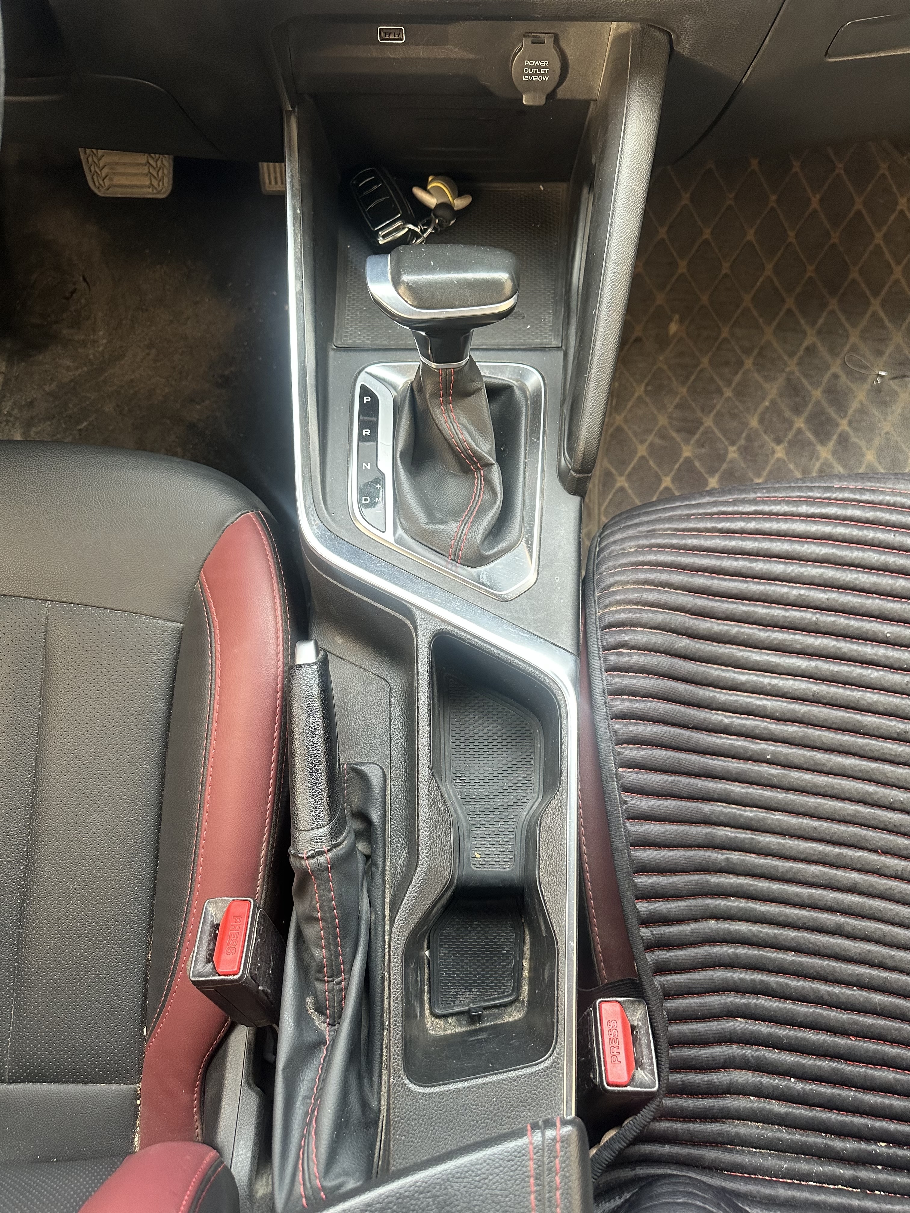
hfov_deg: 56.8
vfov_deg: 71.6
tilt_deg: -72.1
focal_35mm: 24
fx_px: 841
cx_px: 455
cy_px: 606
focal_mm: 6.86
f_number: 1.78
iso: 250
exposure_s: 1/60
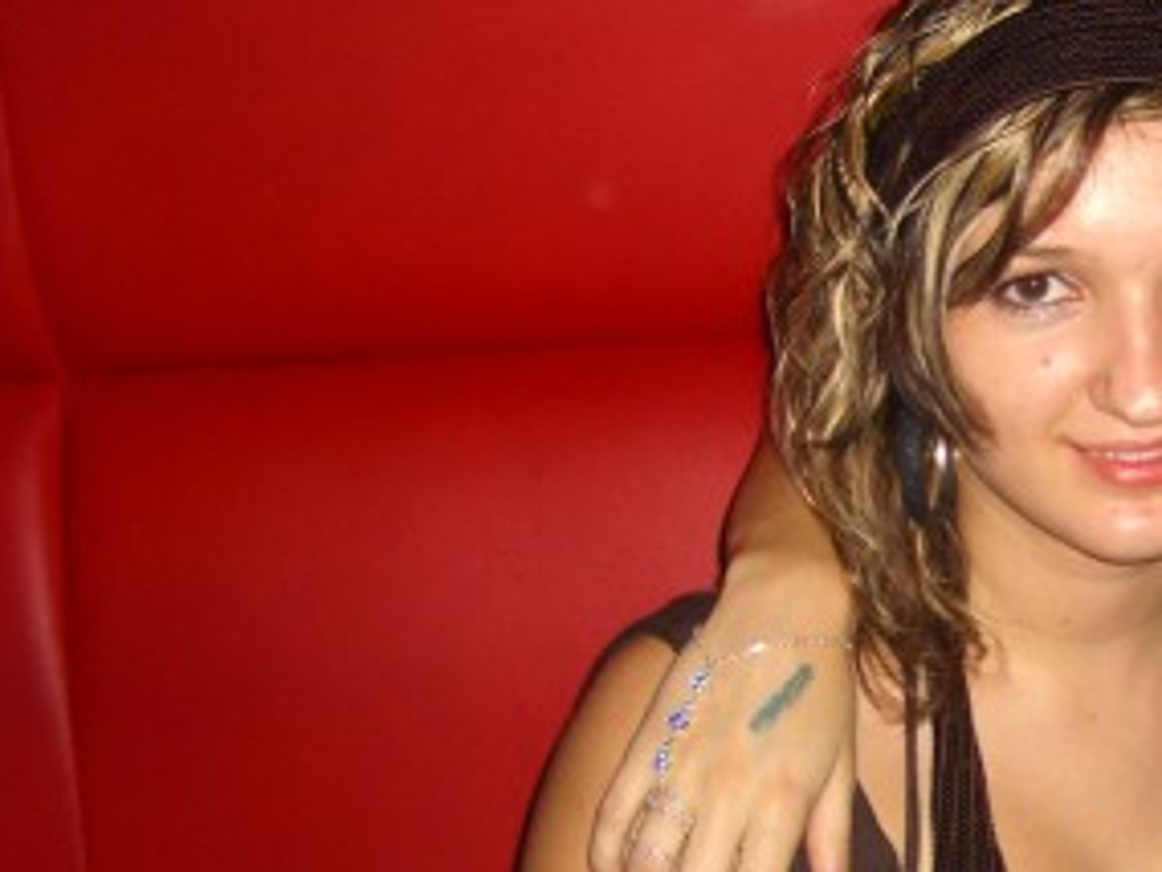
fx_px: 2687
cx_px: 1211
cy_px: 619
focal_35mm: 80
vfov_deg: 18.4
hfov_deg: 23.2
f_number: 2.8
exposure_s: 1/60
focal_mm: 7.9
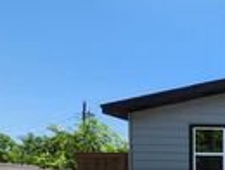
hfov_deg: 23.4
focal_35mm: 50
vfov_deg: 26.2
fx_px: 326
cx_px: 388
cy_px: 200
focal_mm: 1.74
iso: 40
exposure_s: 1/1441
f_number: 2.2
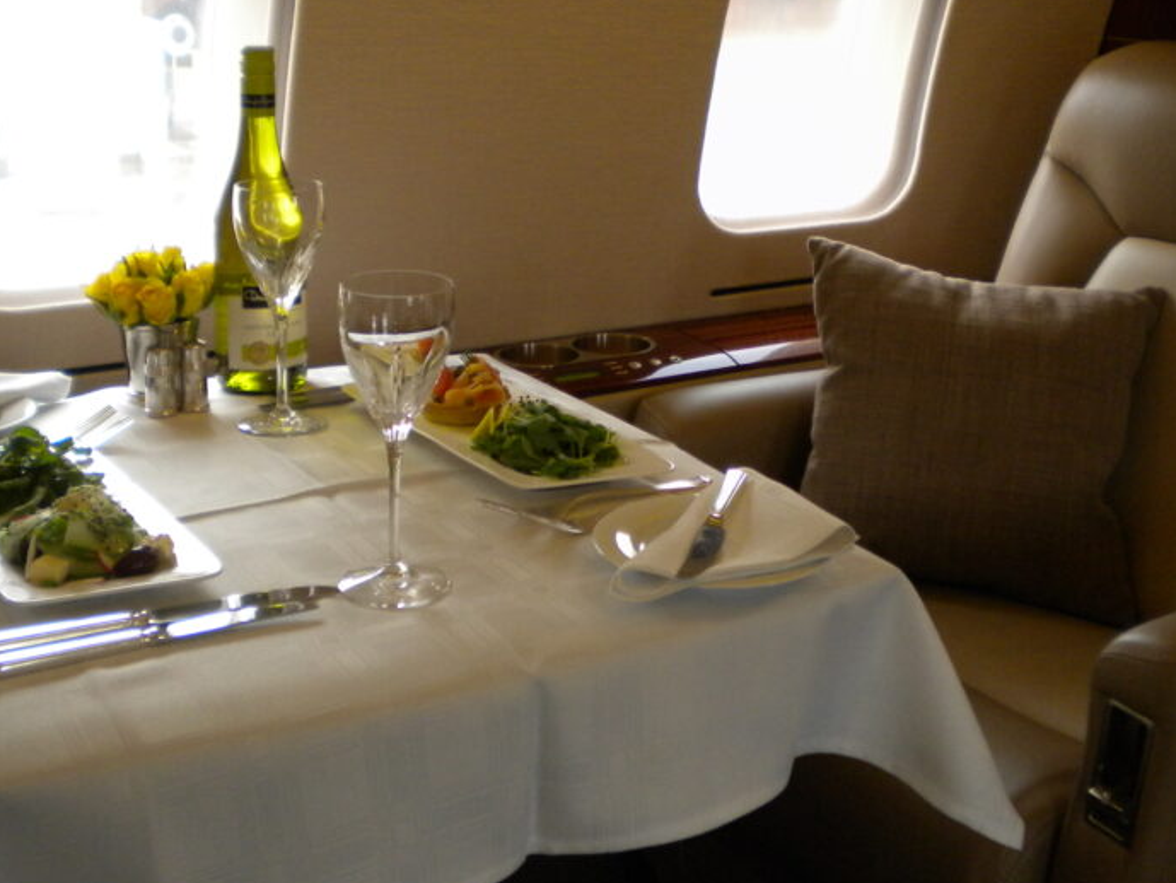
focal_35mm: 52
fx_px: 1767
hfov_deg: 36.7
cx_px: 678
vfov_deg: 27.7
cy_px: 239
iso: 251
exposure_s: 1/59.5
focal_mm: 6.3
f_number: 3.1
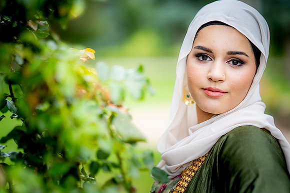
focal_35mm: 85
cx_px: 145
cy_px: 96
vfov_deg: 16.1
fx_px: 685
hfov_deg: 23.9
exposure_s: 1/2000
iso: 100
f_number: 1.4
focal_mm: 85
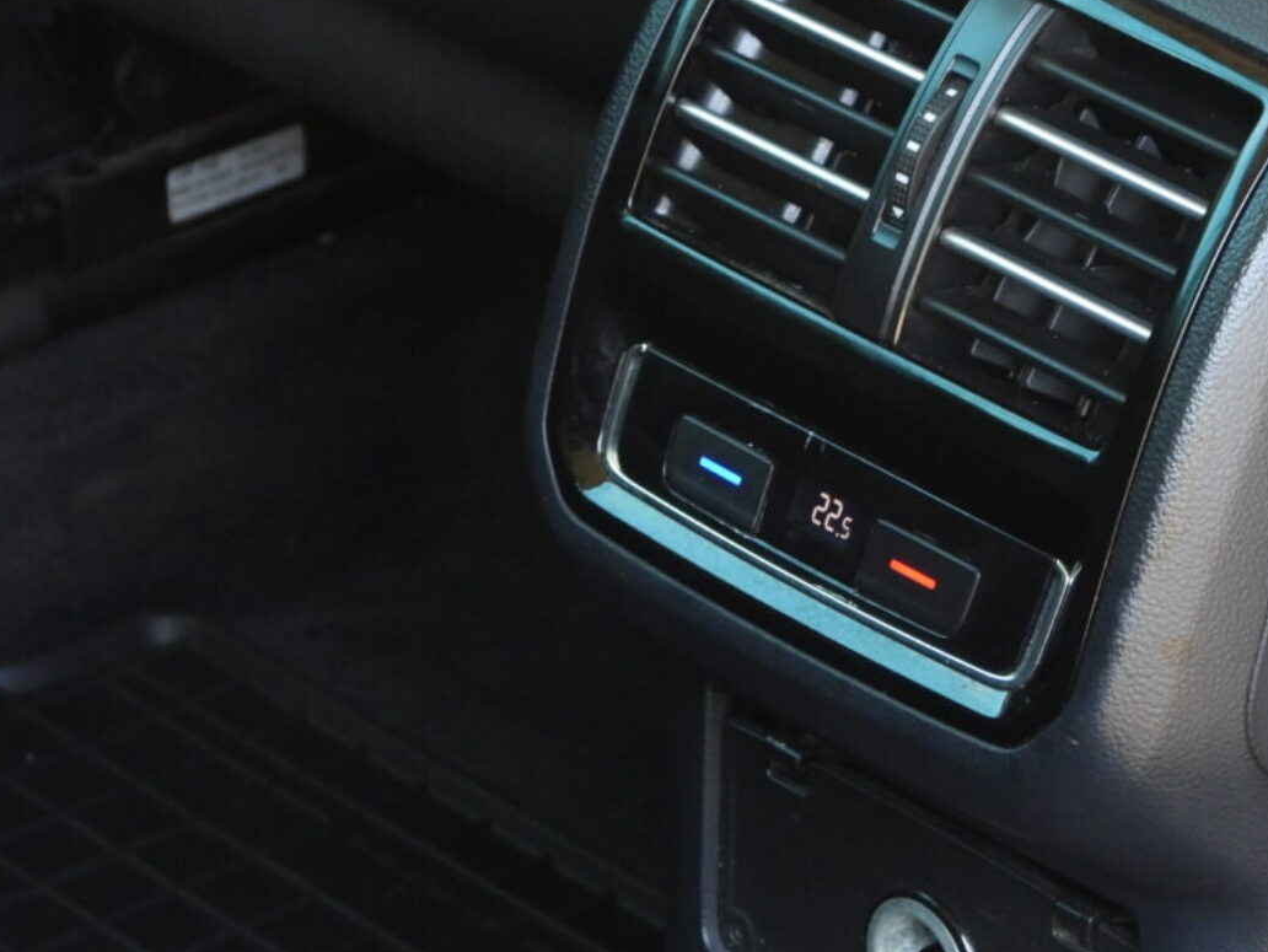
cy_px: 387
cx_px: 973
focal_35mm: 225
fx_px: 8246
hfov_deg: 8.8
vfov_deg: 6.6
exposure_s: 1/40
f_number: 4
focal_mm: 26.1
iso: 400
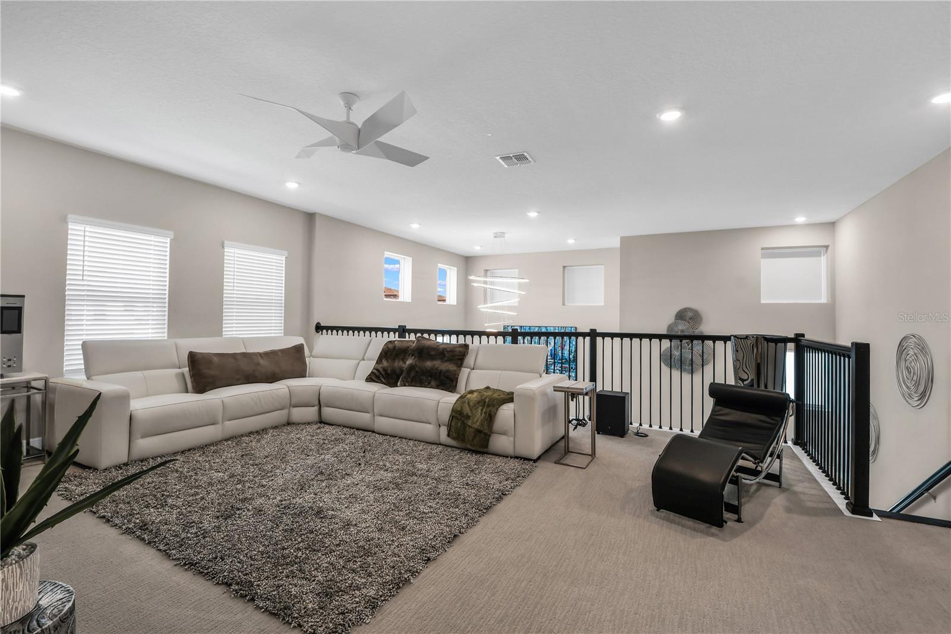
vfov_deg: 77.3
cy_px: 317
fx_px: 396
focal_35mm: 15
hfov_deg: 100.4
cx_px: 476
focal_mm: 10
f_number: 7.1
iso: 100
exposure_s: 1/6
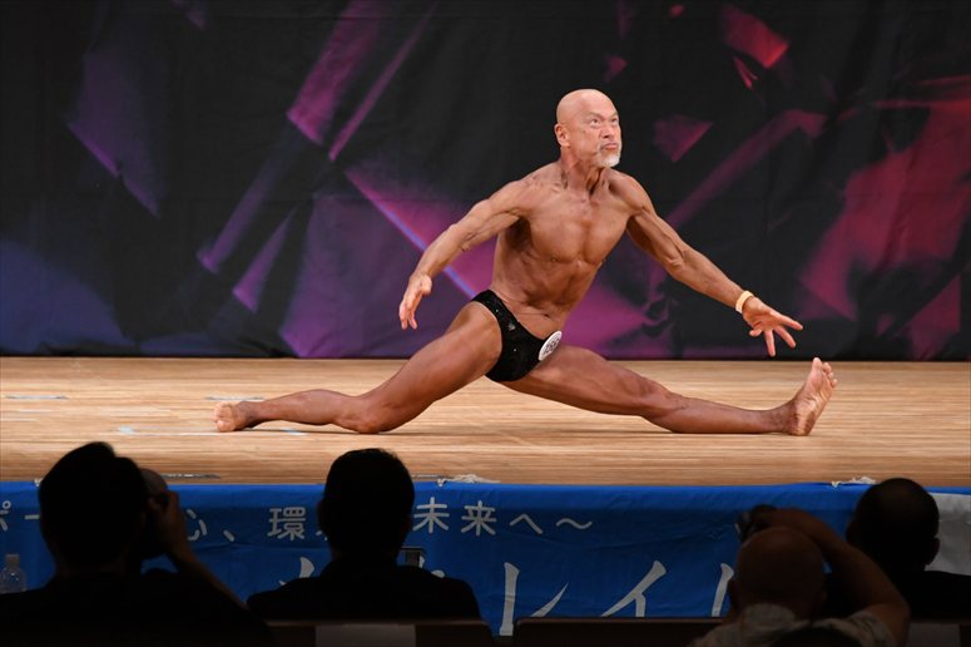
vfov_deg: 4.6
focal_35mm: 300
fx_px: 8088
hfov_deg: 6.9
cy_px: 324
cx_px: 486
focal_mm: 200
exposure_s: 1/400
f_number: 5.6
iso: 3200
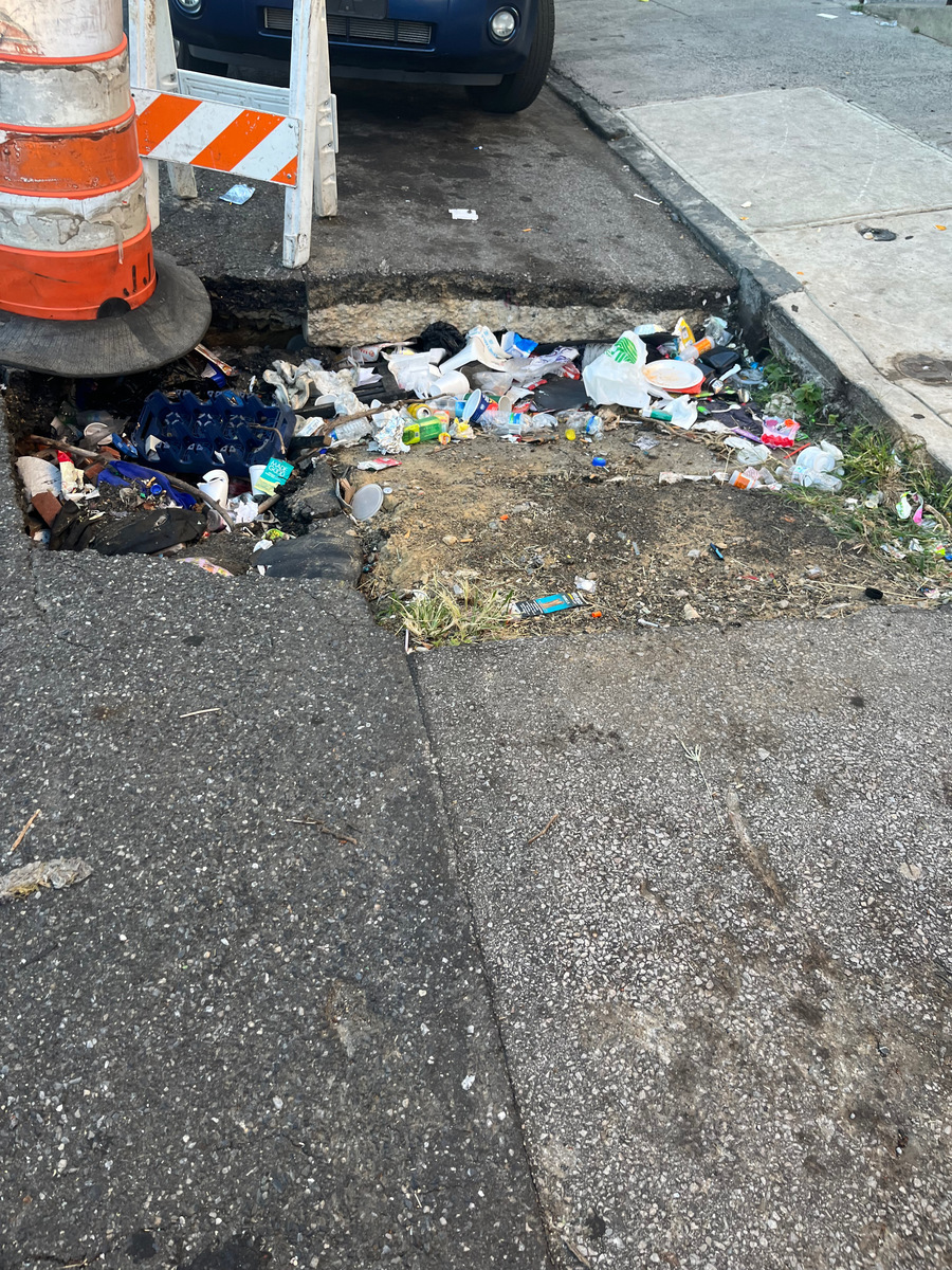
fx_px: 953
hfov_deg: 53.1
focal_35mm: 26
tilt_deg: -40.3
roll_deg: -4.4
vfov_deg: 67.3
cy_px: 635
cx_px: 476
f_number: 1.6
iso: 32
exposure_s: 1/122
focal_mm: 5.1
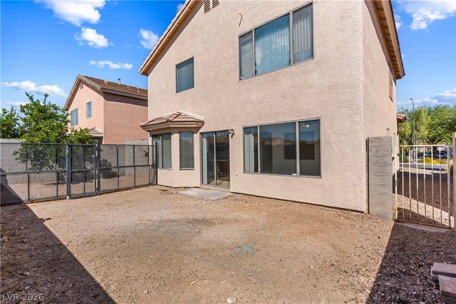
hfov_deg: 93.3
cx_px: 228
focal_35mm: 17
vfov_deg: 70.5
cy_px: 152
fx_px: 215
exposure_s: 1/8000
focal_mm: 17
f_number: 8
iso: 400
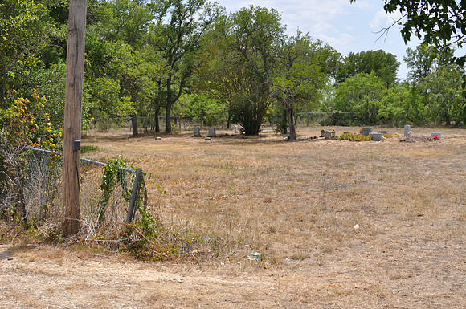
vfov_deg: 25.7
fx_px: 679
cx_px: 233
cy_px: 154
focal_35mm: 52
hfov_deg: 37.9
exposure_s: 1/400
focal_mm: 35
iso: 200
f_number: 10
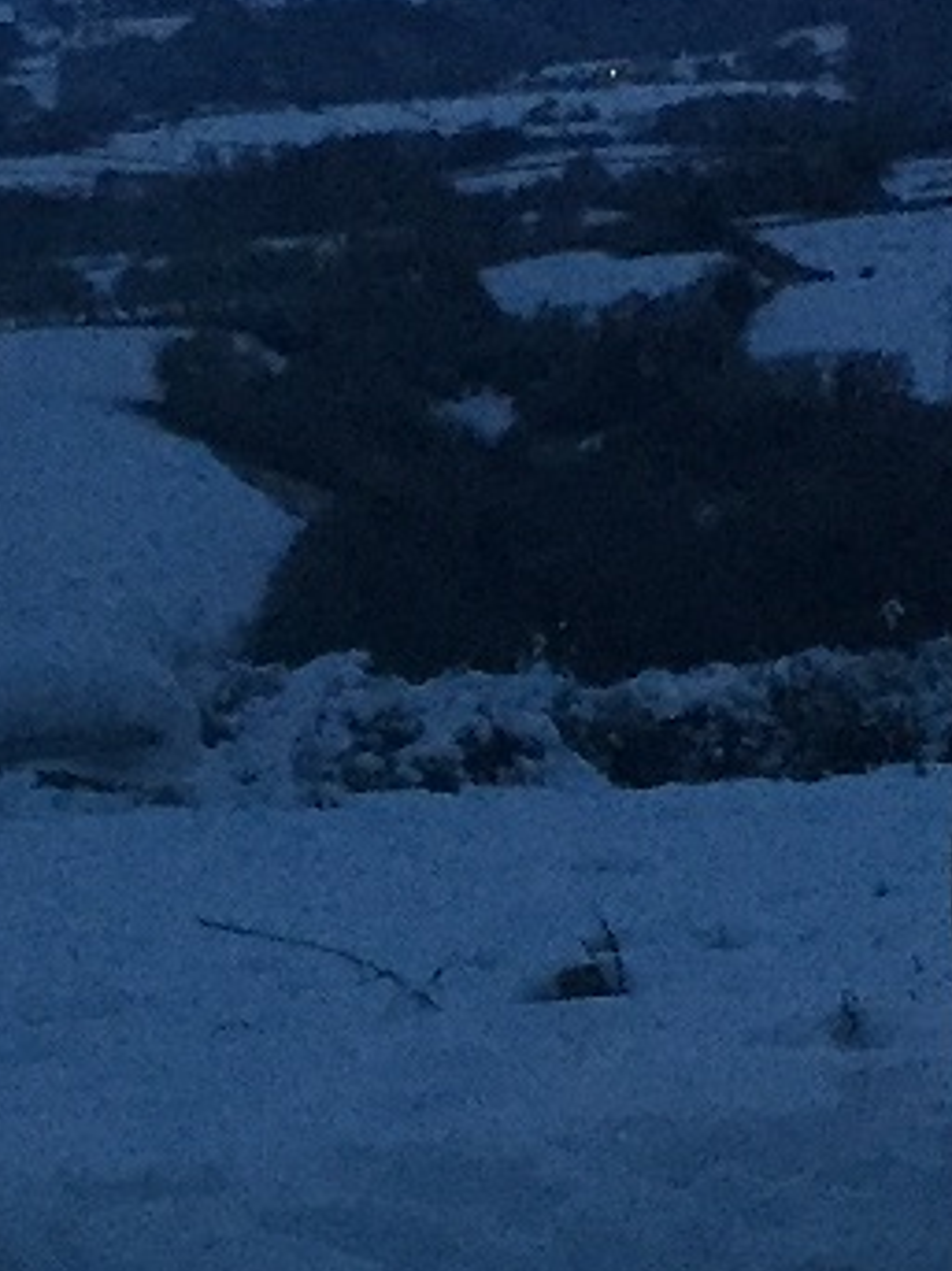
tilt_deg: -9.3
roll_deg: +2.9
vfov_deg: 14.2
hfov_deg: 10.7
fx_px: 5063
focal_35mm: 138
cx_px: 415
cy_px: 1063
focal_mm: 4.15
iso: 250
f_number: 2.2
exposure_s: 1/25
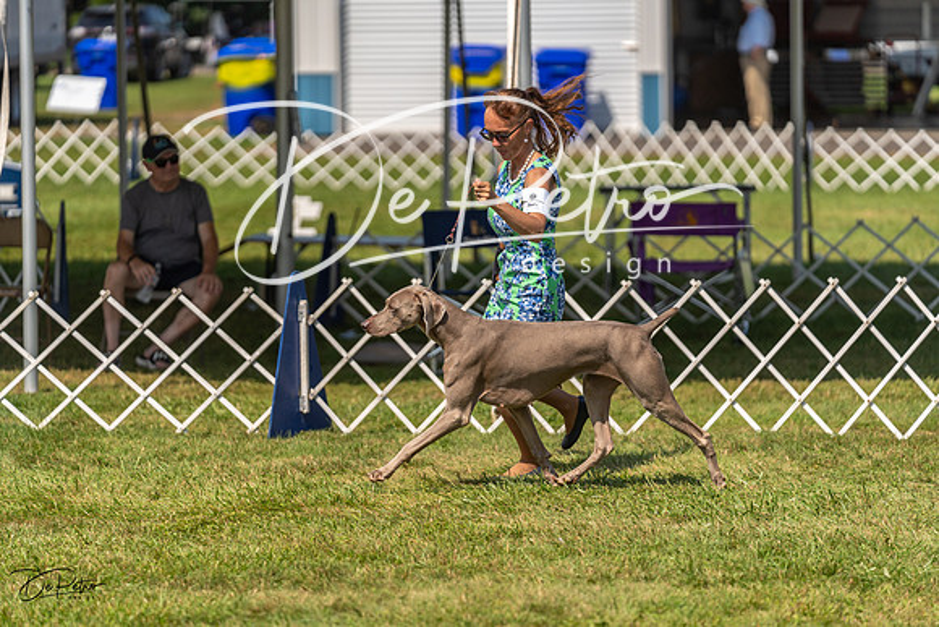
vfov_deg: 8.1
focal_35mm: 170
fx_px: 4435
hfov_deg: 12.1
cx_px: 470
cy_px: 314
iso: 200
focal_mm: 170
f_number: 2.8
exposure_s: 1/3200
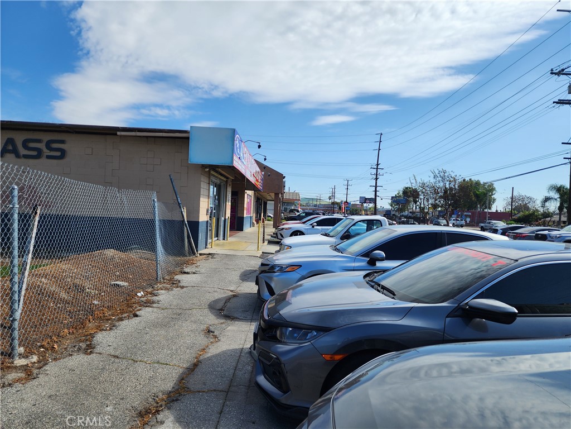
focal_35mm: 23
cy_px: 214
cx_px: 286
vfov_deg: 58.9
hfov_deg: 73.9
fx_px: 379
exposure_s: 1/1242
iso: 12
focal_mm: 6.4
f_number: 1.8
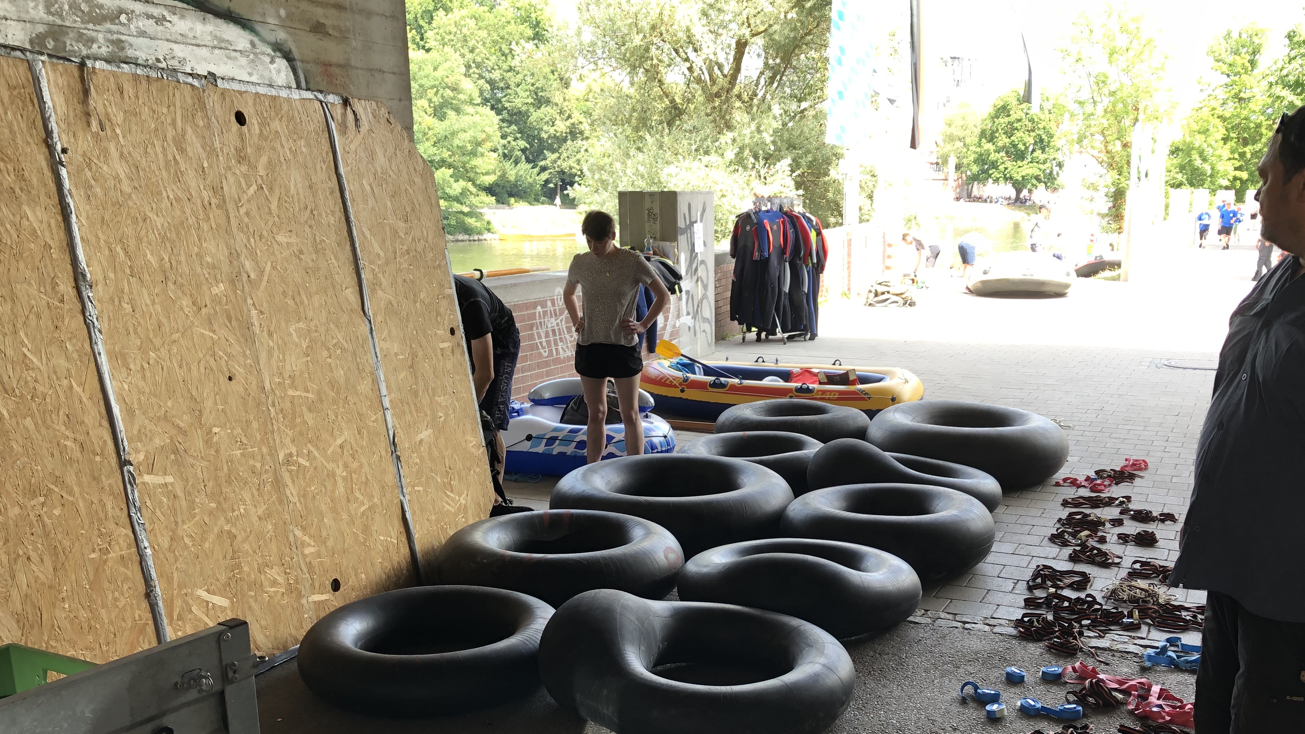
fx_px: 1211
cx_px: 741
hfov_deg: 56.4
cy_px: 517
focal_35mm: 35
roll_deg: +0.0
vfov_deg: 33.3
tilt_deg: -15.6
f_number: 1.8
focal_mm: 3.99
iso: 64
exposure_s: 1/120
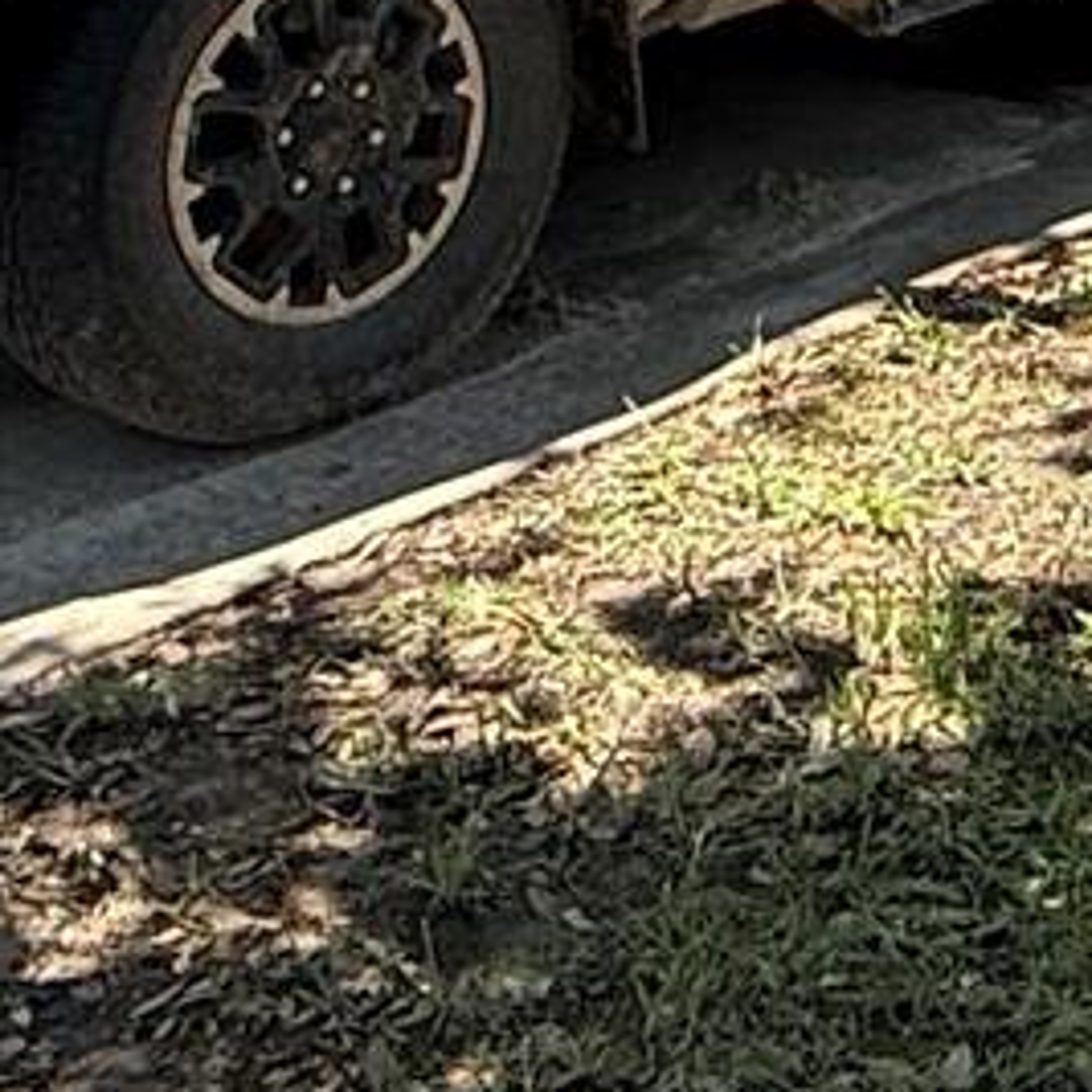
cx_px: 1558
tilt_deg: -3.3
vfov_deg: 16.9
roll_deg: -0.8
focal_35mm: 95
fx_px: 3391
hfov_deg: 16.9
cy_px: -454
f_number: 2.2
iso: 64
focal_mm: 2.22
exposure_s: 1/514
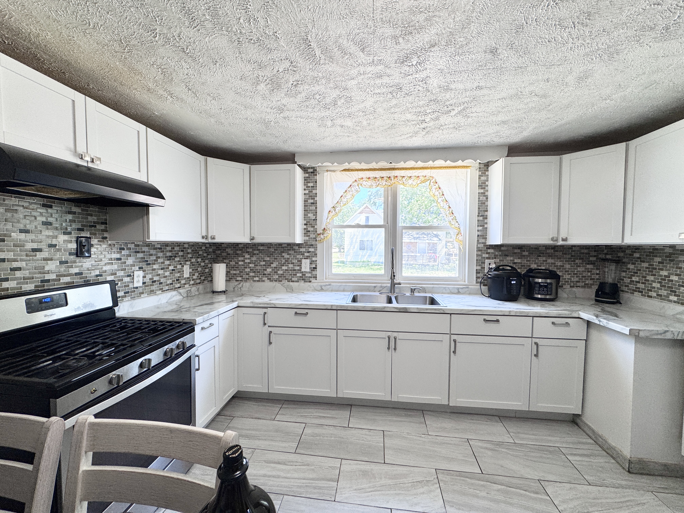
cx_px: 342
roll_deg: -0.6
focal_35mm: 14
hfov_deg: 102.1
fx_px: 277
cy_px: 256
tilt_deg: -3.5
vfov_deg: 85.7
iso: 64
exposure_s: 1/120
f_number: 2.2
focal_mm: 2.22
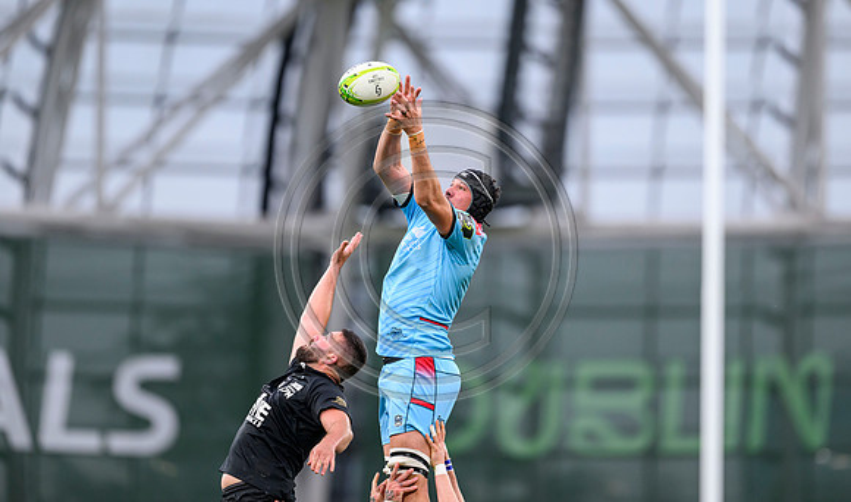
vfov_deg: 2.9
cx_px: 447
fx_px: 10032
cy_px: 204
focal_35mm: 439
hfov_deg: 4.9
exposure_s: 1/2000
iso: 2000
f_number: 3.2
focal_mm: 400
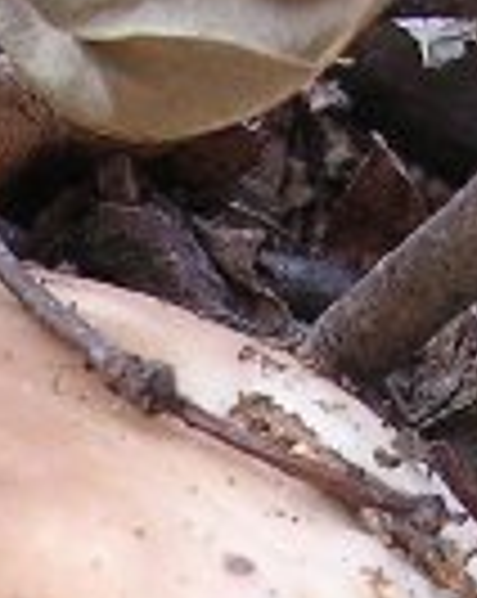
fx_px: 3785
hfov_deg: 7.2
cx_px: 90
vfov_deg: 8.7
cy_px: 1093
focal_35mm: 214
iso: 100
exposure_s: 1/30.3
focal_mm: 5.8
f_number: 2.8
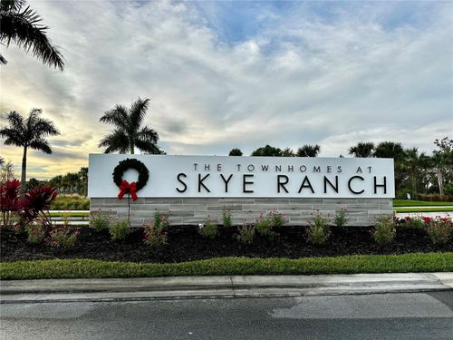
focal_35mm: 24
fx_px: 314
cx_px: 226
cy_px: 170
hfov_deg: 71.6
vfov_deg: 56.8
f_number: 1.78
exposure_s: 1/3597
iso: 80
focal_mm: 6.86
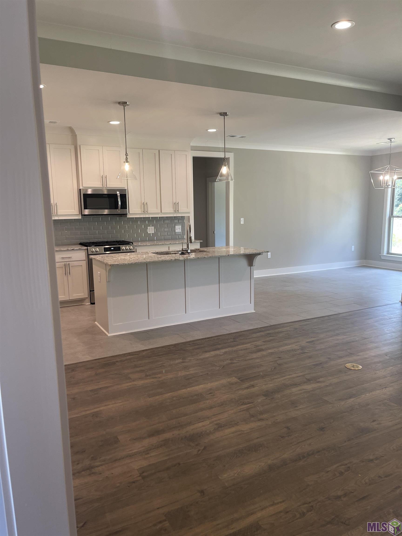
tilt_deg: -8.1
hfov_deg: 53.1
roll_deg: +0.9
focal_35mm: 26
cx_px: 201
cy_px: 268
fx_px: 403
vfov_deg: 67.3
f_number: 1.6
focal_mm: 5.1
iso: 64
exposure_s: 1/120
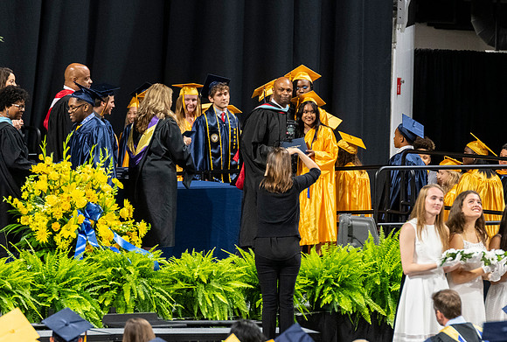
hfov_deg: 6.1
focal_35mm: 337
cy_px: 174
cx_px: 317
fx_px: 4767
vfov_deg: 4.1
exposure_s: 1/200
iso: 2000
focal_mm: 190
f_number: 4
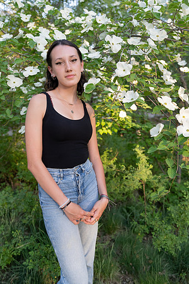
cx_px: 94
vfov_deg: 63.7
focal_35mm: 29
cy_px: 142
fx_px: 228
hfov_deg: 45.0
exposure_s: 1/320
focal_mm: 29
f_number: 3.2
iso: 800
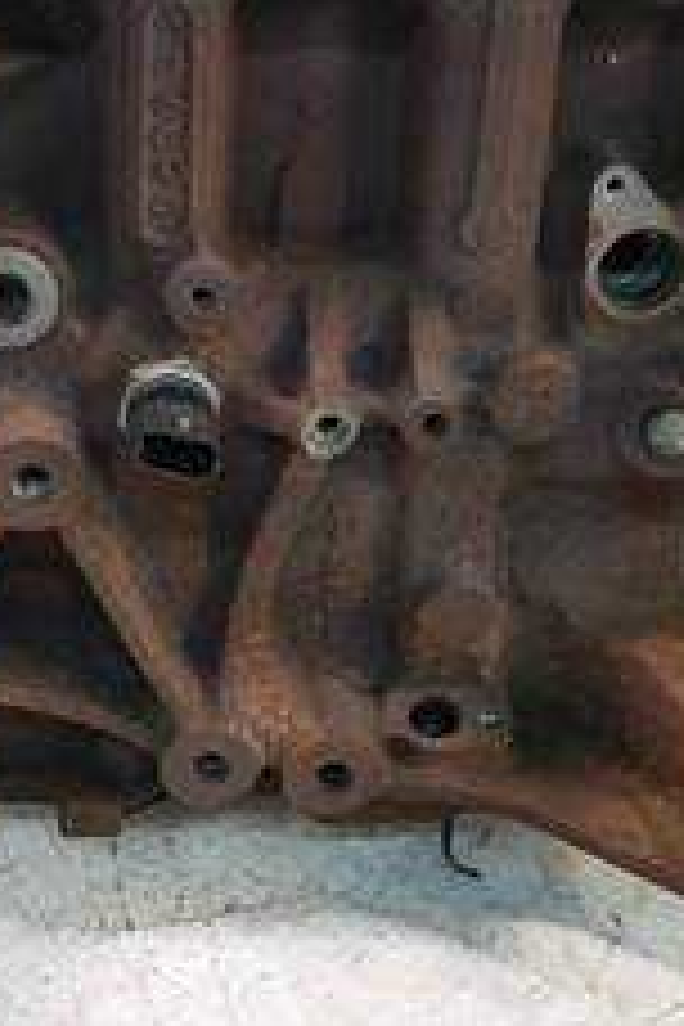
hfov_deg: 22.9
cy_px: 441
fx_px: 1624
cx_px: 9
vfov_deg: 35.0
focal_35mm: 57
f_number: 3.5
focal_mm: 13
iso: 2500
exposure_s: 1/125
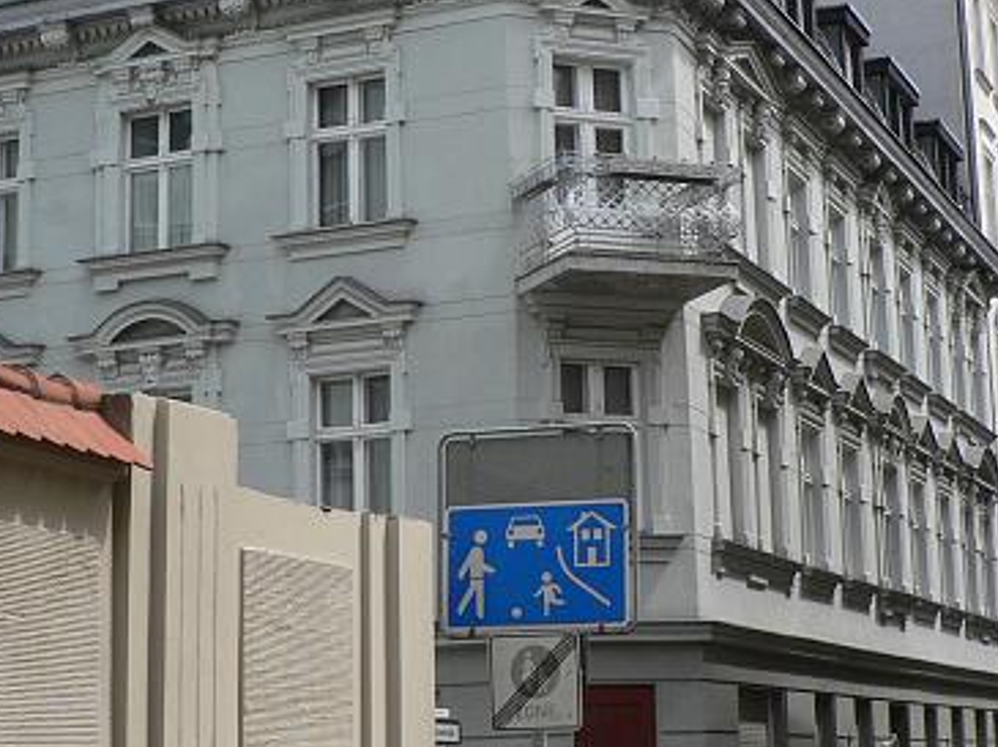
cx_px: 484
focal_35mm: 79
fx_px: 2275
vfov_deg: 18.6
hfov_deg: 24.7
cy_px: 276
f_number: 5
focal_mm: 6
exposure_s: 1/400
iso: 80
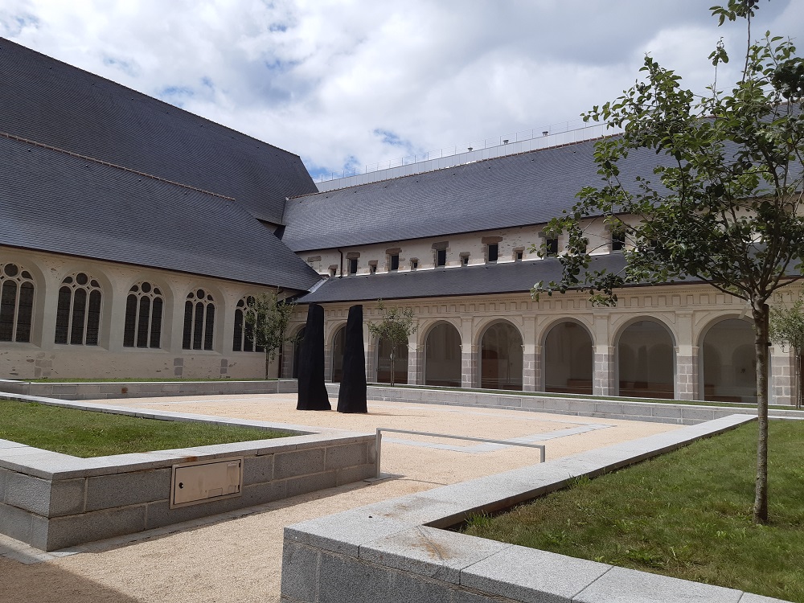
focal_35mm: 26
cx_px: 402
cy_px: 302
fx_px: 604
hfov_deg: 67.3
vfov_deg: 53.1
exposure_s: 1/2770
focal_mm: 3.92
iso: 40
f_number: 1.7
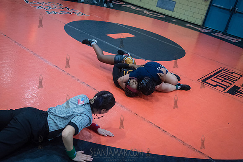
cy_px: 81
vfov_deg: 37.9
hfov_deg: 54.4
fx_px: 236
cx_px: 122
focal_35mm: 35
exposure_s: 1/400
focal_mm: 35
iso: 8000
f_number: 4
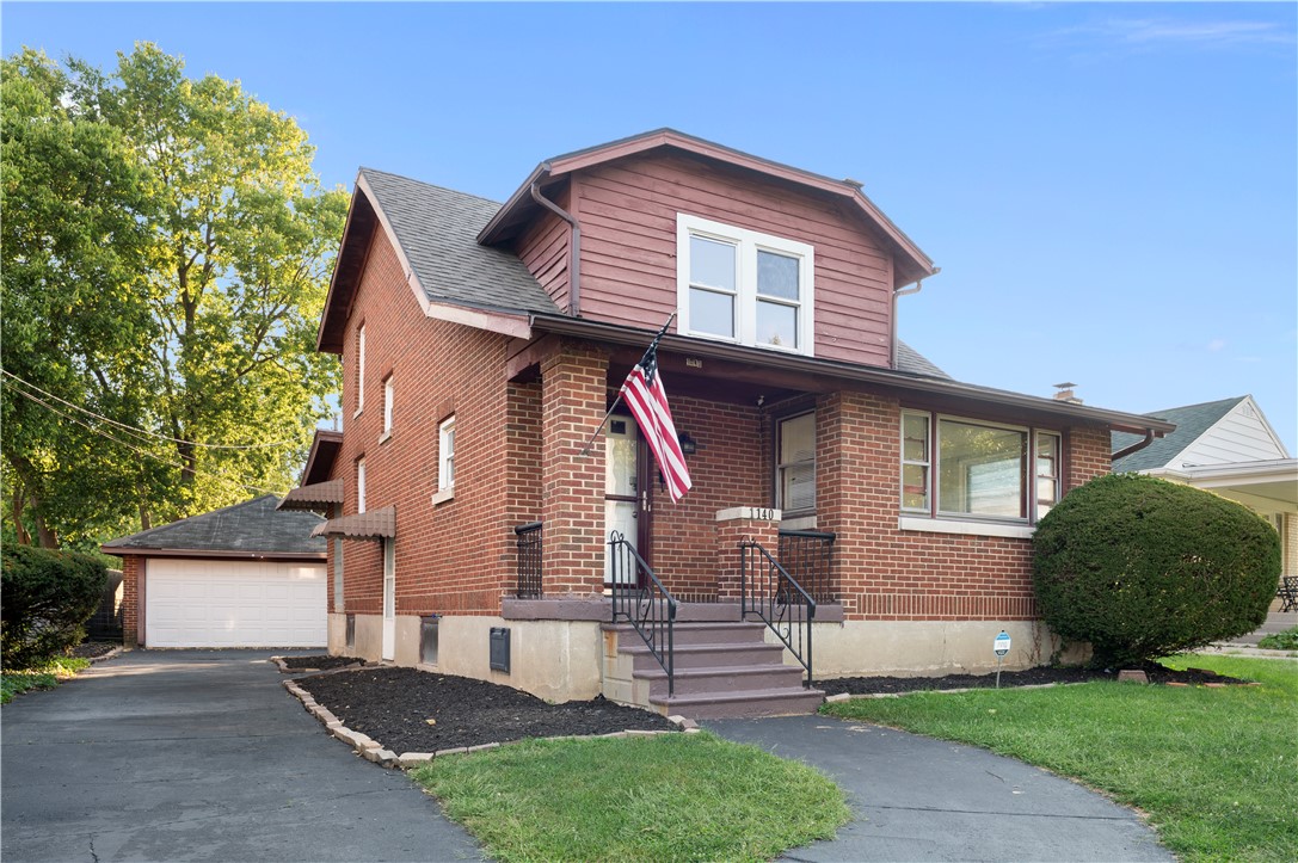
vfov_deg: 53.1
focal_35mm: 24
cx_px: 649
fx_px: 865
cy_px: 432
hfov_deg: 73.8
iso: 100
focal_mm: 24
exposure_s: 1/40
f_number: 8
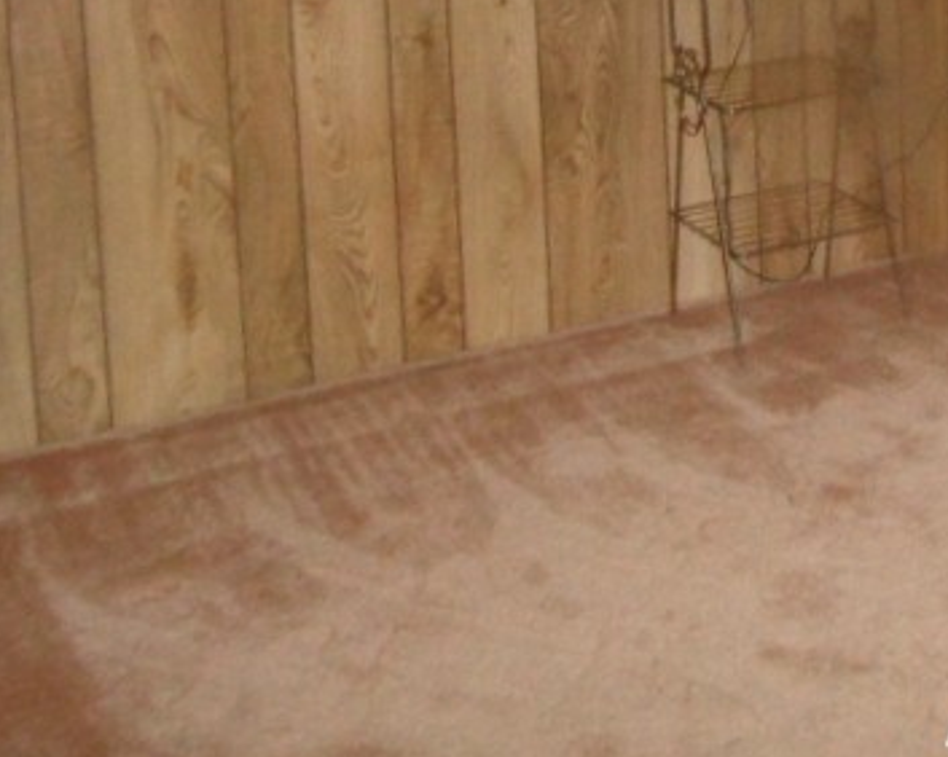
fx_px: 1907
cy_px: -204
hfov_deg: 25.5
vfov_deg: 20.6
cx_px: 1096
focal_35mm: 68
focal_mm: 3.9
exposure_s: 1/30
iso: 400
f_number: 3.2
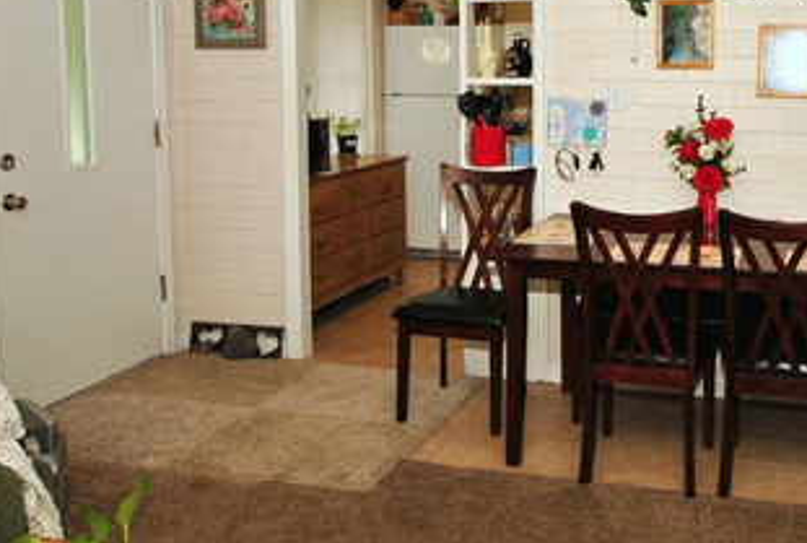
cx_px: 568
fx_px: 831
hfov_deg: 50.4
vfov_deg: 35.7
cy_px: 168
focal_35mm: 37
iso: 200
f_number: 4.5
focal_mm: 12
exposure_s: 1/125
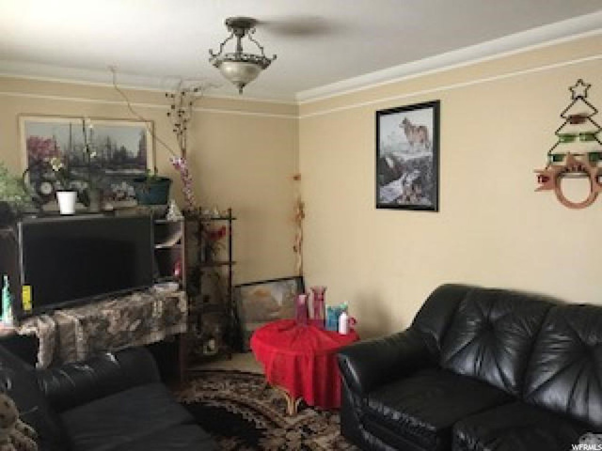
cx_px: 301
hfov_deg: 63.4
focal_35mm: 28
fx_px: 487
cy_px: 226
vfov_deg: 49.7
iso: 100
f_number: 1.8
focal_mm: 3.99
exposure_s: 1/15
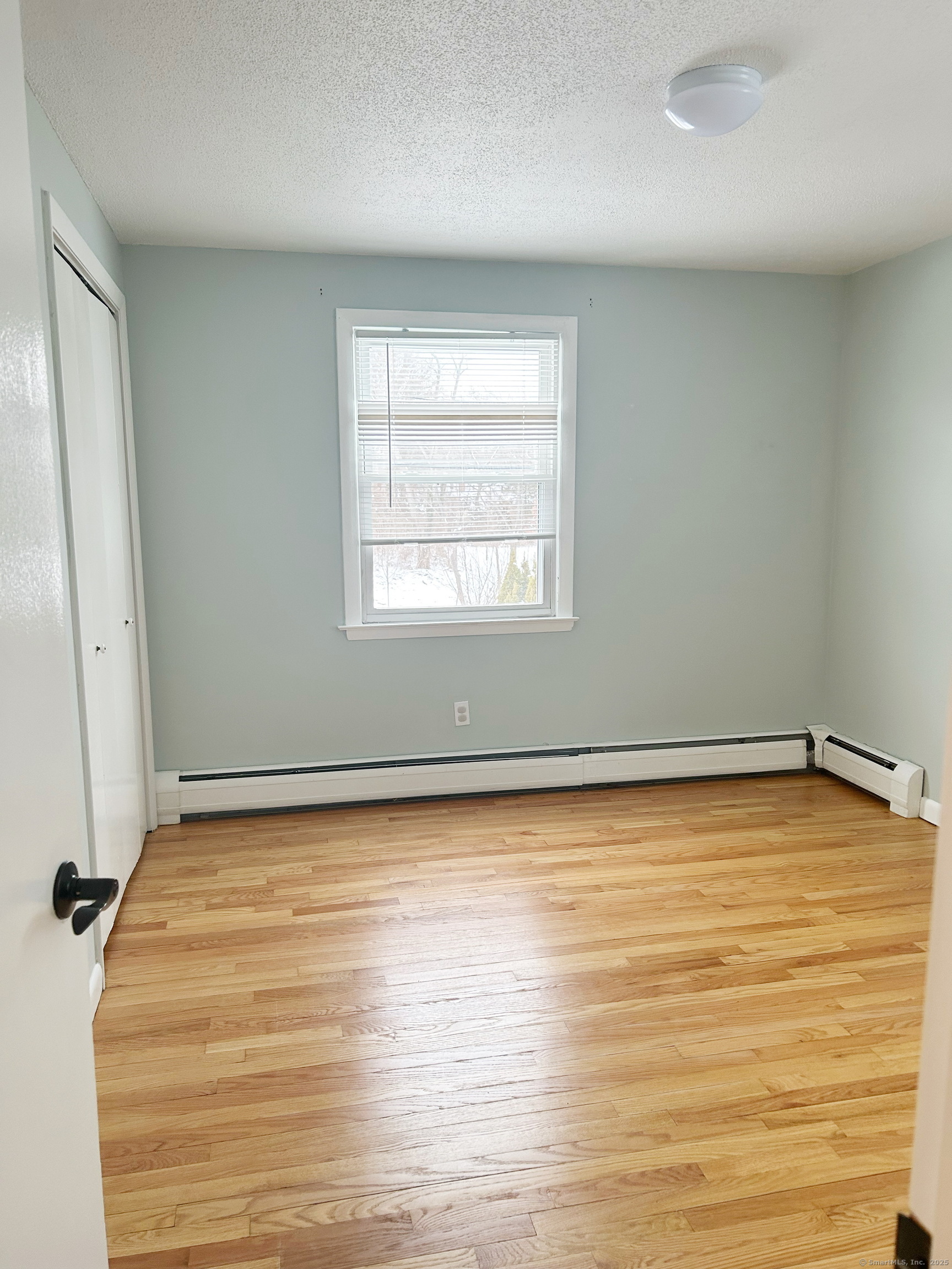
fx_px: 953
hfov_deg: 53.1
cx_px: 476
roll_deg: +0.2
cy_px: 634
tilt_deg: -8.8
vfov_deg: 67.3
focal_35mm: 26
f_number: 1.5
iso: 125
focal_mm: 5.7
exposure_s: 1/120
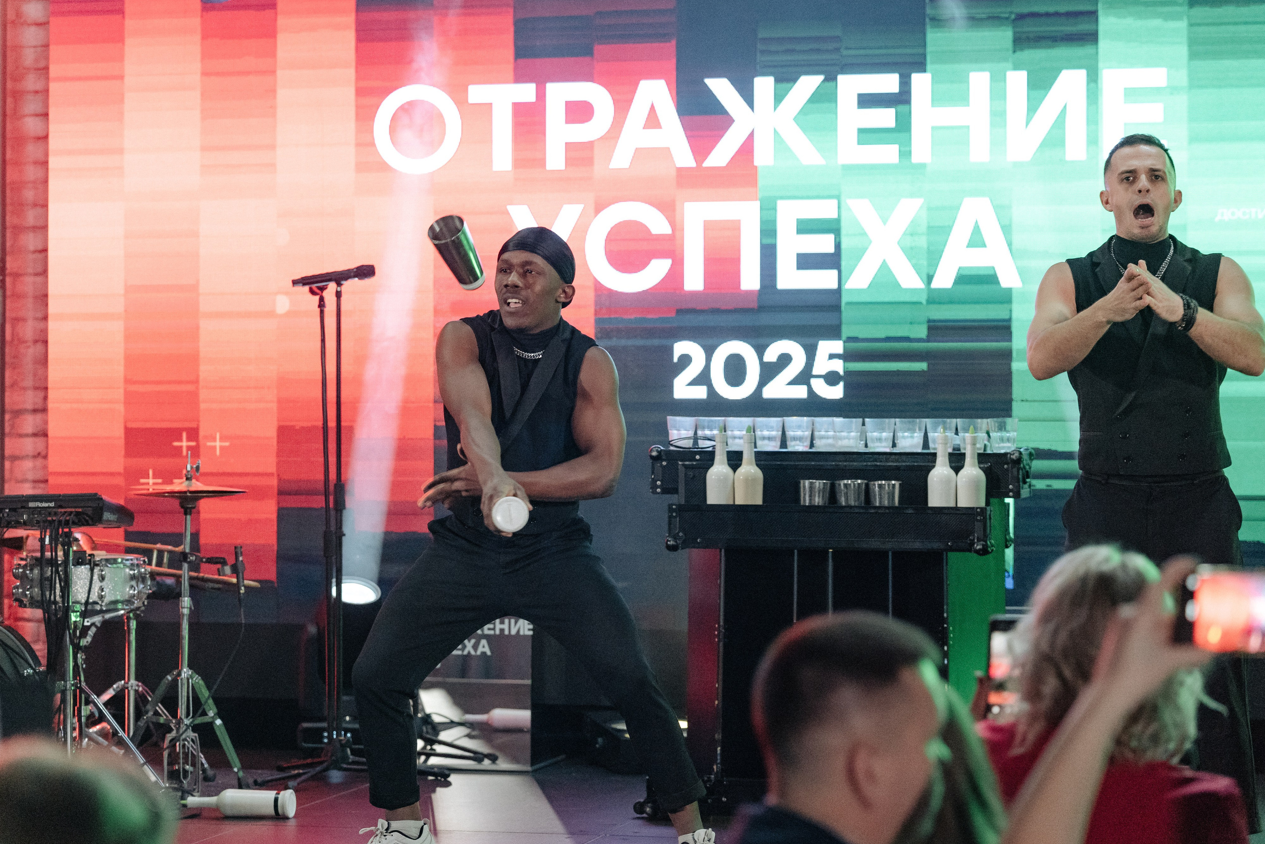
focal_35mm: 93
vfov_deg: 14.7
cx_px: 627
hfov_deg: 21.9
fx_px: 3268
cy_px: 415
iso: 6400
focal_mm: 91
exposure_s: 1/400
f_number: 3.5
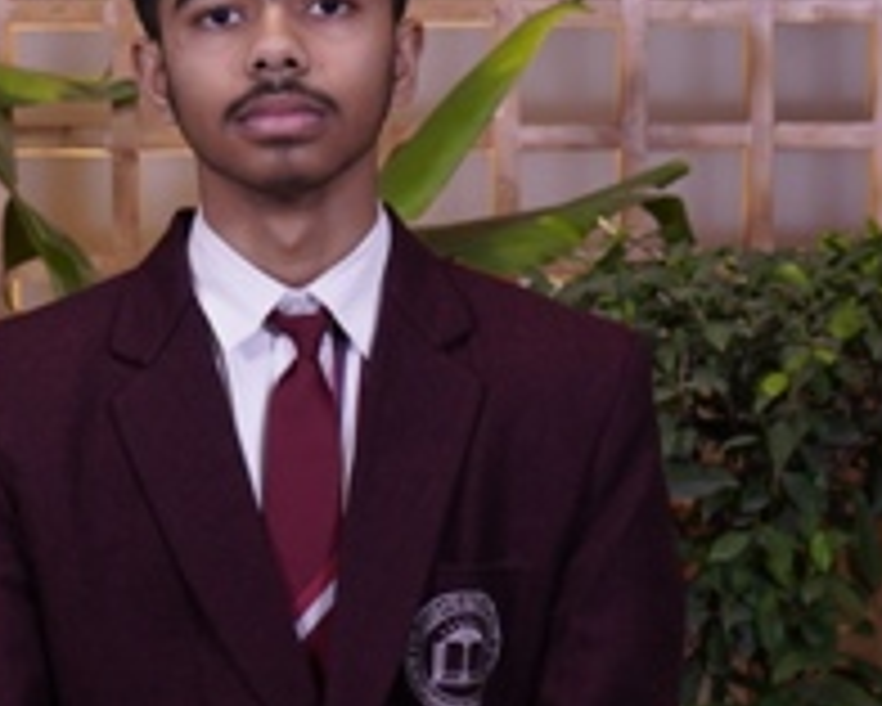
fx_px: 3421
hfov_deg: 14.7
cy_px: 353
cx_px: 292
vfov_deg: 11.8
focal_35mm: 131
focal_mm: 41
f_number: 5
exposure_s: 1/125
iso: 500
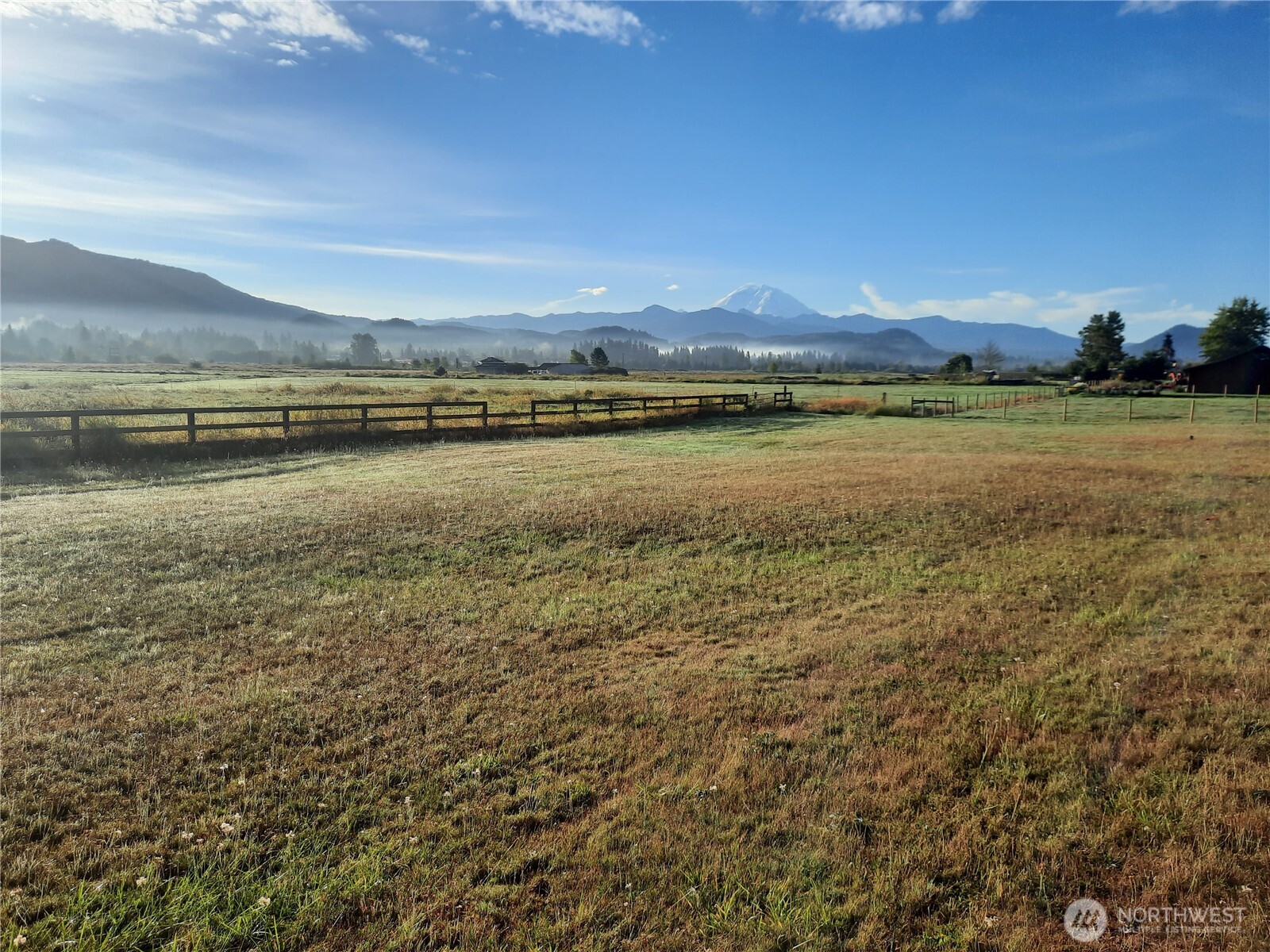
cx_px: 635
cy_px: 476
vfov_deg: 54.9
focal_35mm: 25
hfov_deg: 69.4
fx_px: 917
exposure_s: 1/864
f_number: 2
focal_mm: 4.6
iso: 32
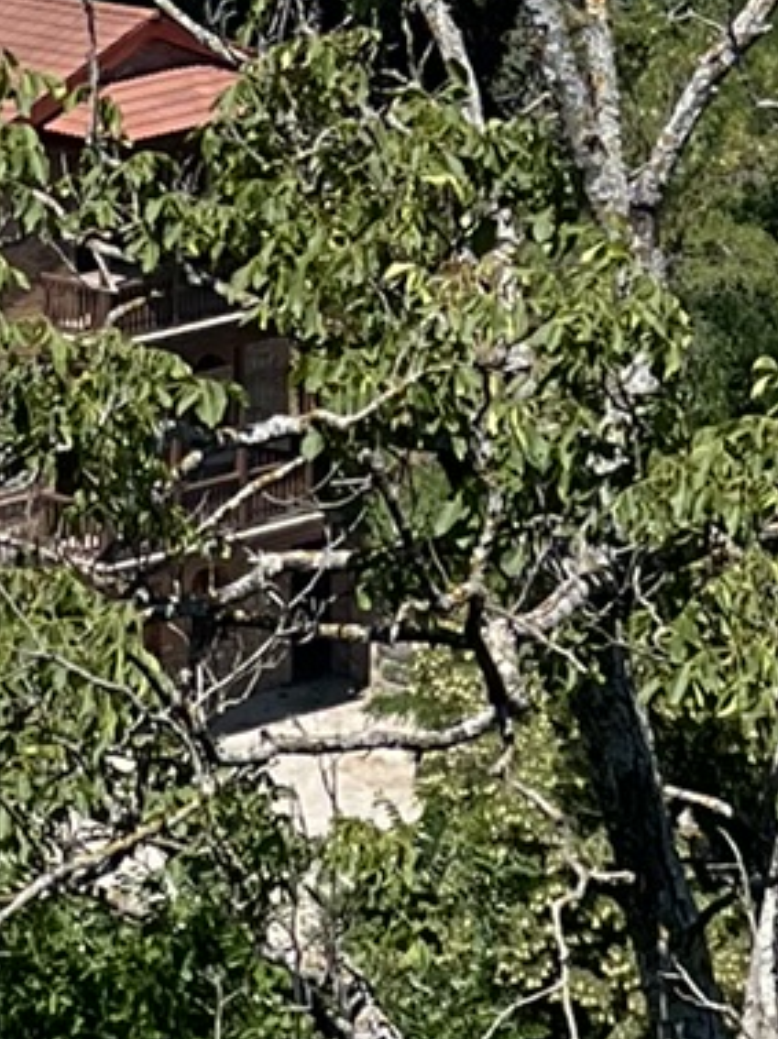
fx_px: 10410
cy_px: -1449
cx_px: -275
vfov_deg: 5.5
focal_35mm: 347
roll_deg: +0.2
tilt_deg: -3.4
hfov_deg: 4.3
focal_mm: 7.5
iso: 32
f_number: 2.2
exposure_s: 1/1575
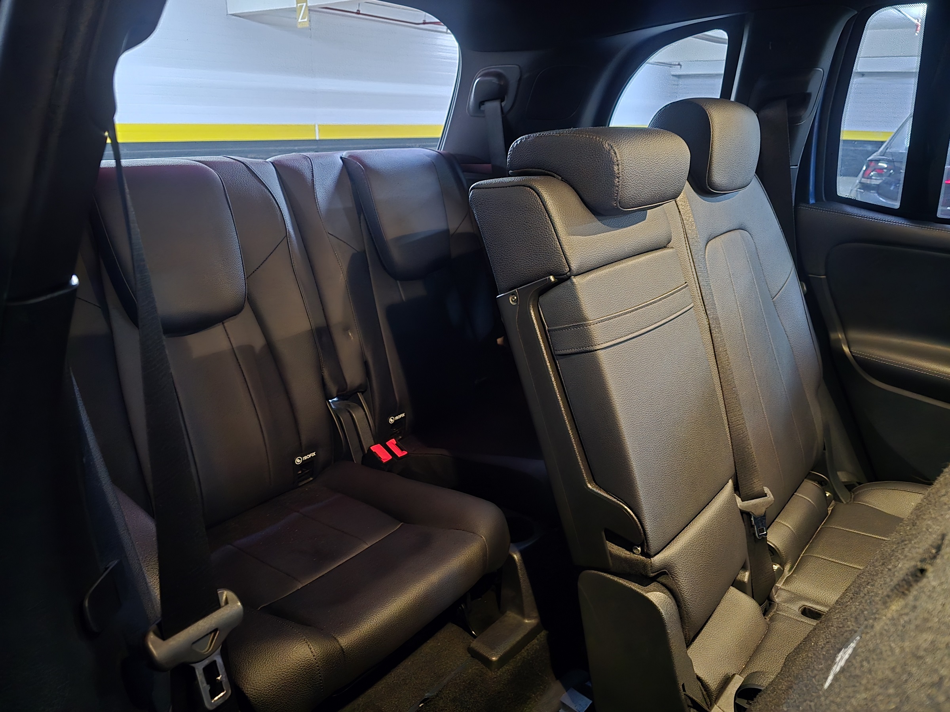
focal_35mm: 23
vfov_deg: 58.9
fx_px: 631
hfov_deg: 73.9
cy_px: 356
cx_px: 475
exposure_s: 1/10.9
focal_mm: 6.3
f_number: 1.7
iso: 3200
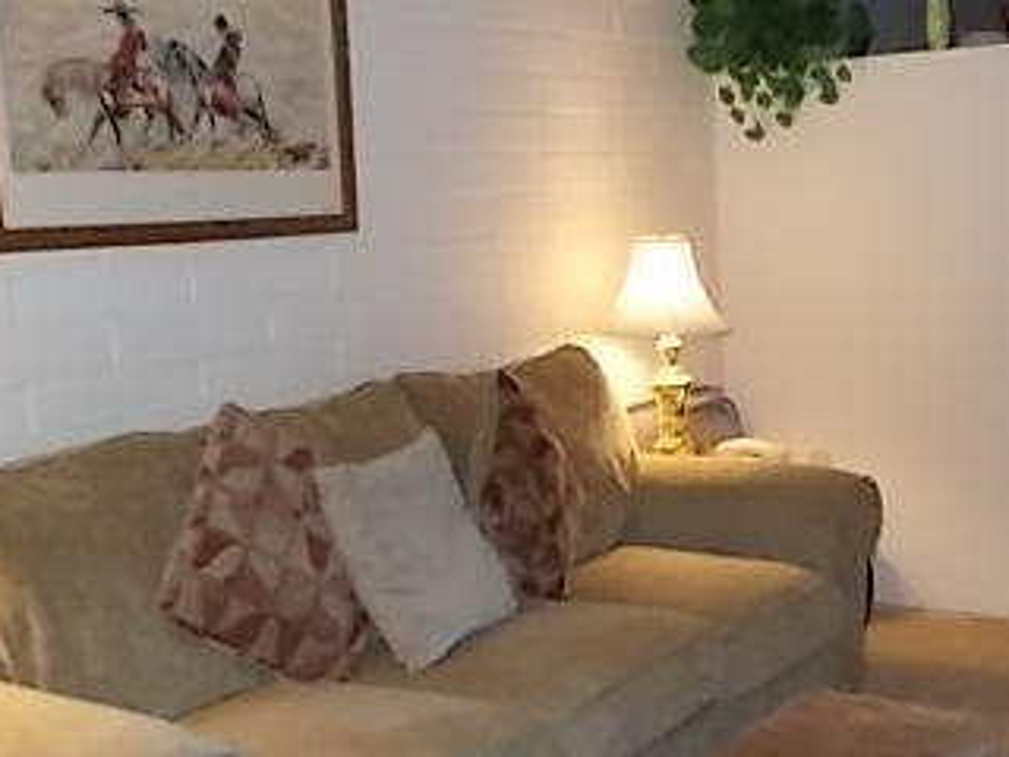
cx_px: 678
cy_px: 505
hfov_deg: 36.4
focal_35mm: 52
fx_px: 1516
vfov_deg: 27.9
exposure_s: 1/25
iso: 200
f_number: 3.2
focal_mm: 4.6
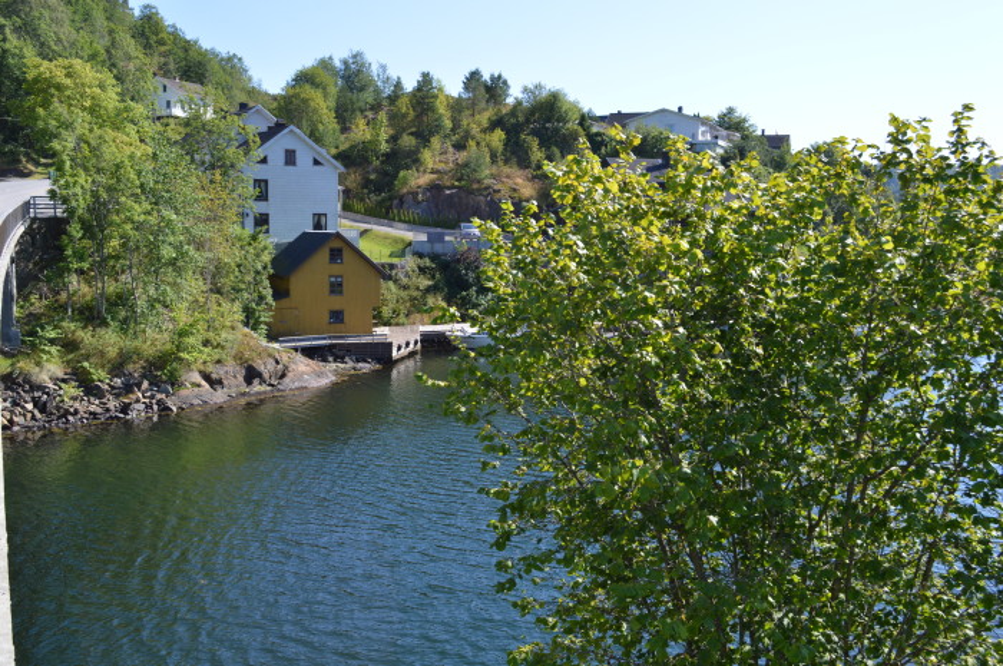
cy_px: 333
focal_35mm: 36
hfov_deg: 53.2
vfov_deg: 36.8
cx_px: 502
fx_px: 1002
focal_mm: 24
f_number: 6.3
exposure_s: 1/160
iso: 100
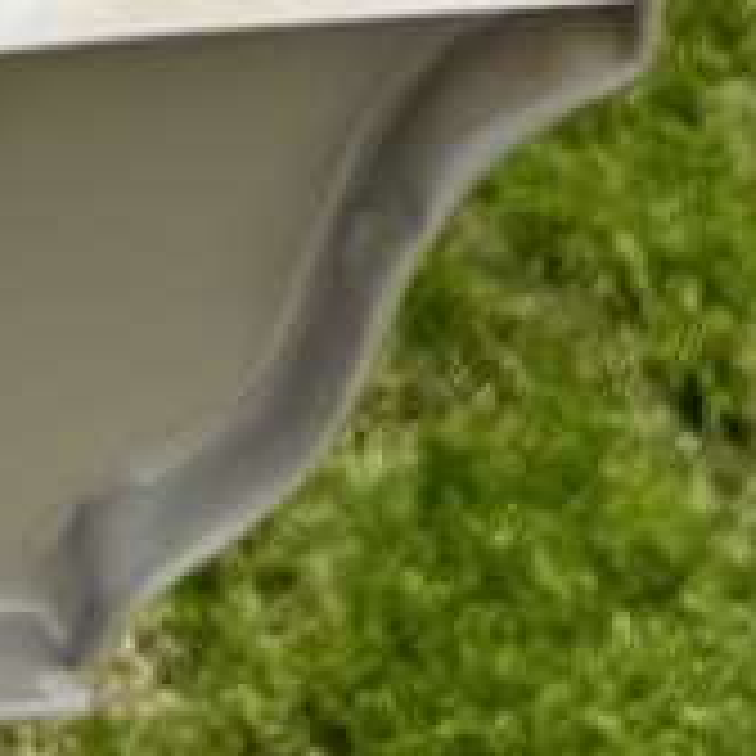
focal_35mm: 162
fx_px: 4003
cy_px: -1656
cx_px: 490
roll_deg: -3.4
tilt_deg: -23.3
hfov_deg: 10.8
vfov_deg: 8.6
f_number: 1.78
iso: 80
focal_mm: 6.76
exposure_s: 1/6410
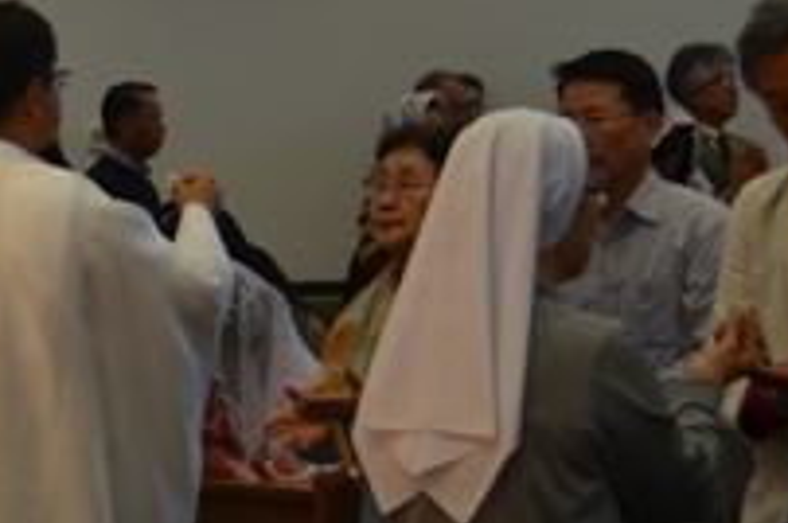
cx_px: -98
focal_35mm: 171
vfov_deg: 8.0
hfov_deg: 11.8
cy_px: 320
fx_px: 3737
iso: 400
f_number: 4.2
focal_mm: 36
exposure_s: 1/60
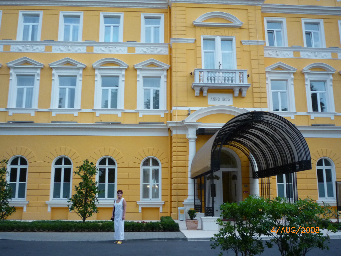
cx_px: 170
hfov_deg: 52.6
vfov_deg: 40.7
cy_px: 128
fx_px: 345
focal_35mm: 35
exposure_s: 1/30
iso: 250
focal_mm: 5.2
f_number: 3.3
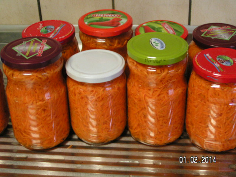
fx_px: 430
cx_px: 118
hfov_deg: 30.7
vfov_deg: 23.3
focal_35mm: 63
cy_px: 88
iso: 200
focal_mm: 9.7
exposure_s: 1/10
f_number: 3.2
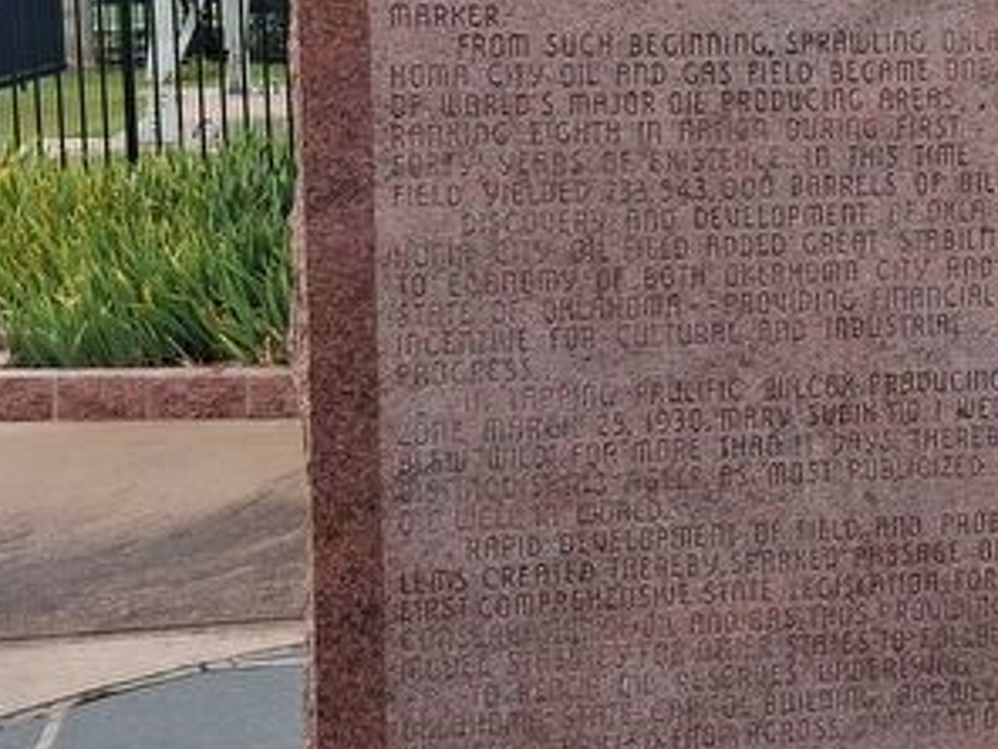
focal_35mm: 73
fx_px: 2105
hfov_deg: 26.1
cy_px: 169
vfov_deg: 20.0
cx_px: 840
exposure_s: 1/219
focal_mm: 4
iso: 25
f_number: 1.8
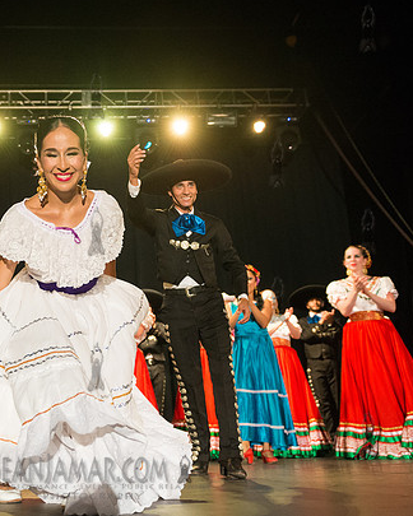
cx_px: 101
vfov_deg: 45.8
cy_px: 238
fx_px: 611
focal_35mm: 40
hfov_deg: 36.4
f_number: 2.8
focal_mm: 24
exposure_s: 1/500
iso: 4000
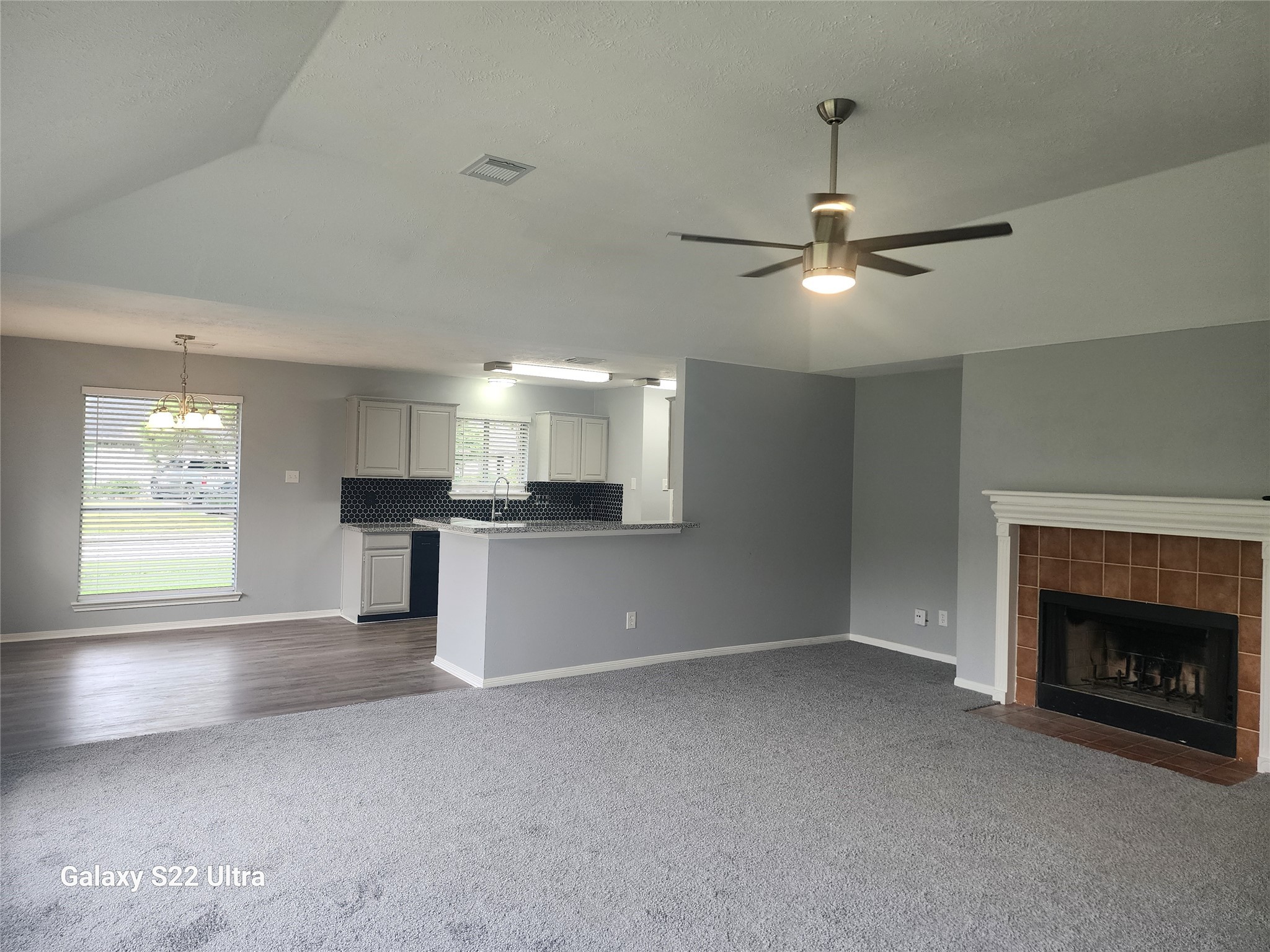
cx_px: 635
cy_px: 476
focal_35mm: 23
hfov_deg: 73.9
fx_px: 844
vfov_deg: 58.9
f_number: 1.8
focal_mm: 6.4
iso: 125
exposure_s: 1/180
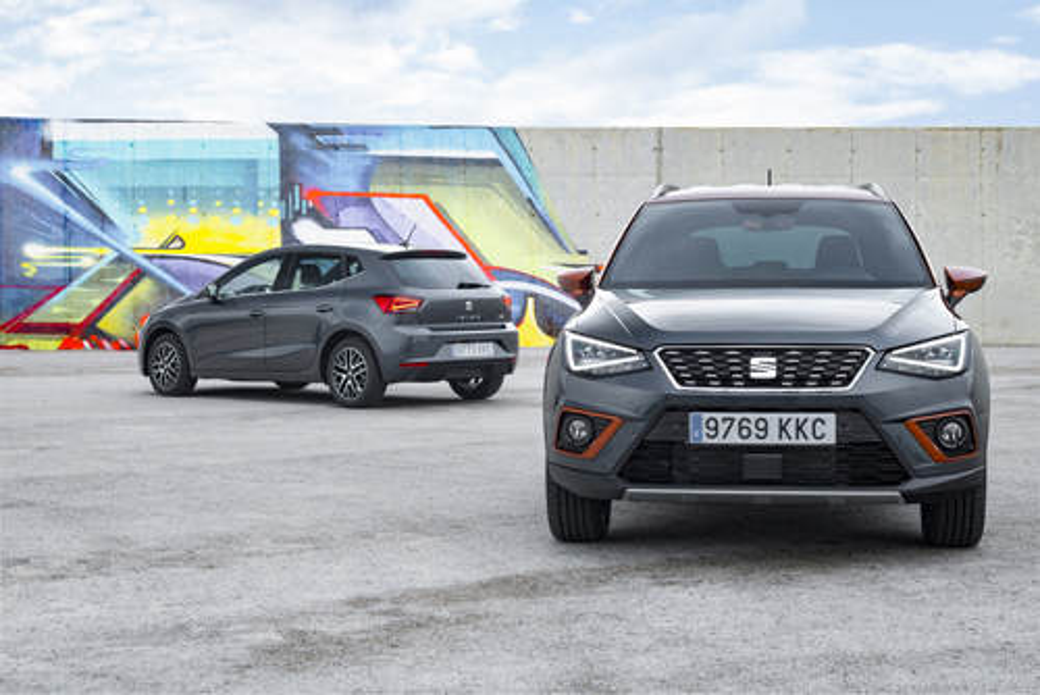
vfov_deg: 23.4
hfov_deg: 34.5
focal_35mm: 58
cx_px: 520
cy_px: 348
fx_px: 1676
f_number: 8
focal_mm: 58
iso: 31
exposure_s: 1/10
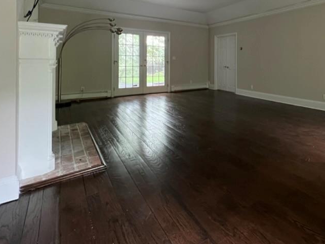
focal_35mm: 21
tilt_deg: -2.4
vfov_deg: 60.3
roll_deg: -0.1
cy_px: 64
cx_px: 248
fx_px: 197
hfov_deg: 72.9
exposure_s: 1/60
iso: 1000
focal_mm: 1.57
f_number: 1.8
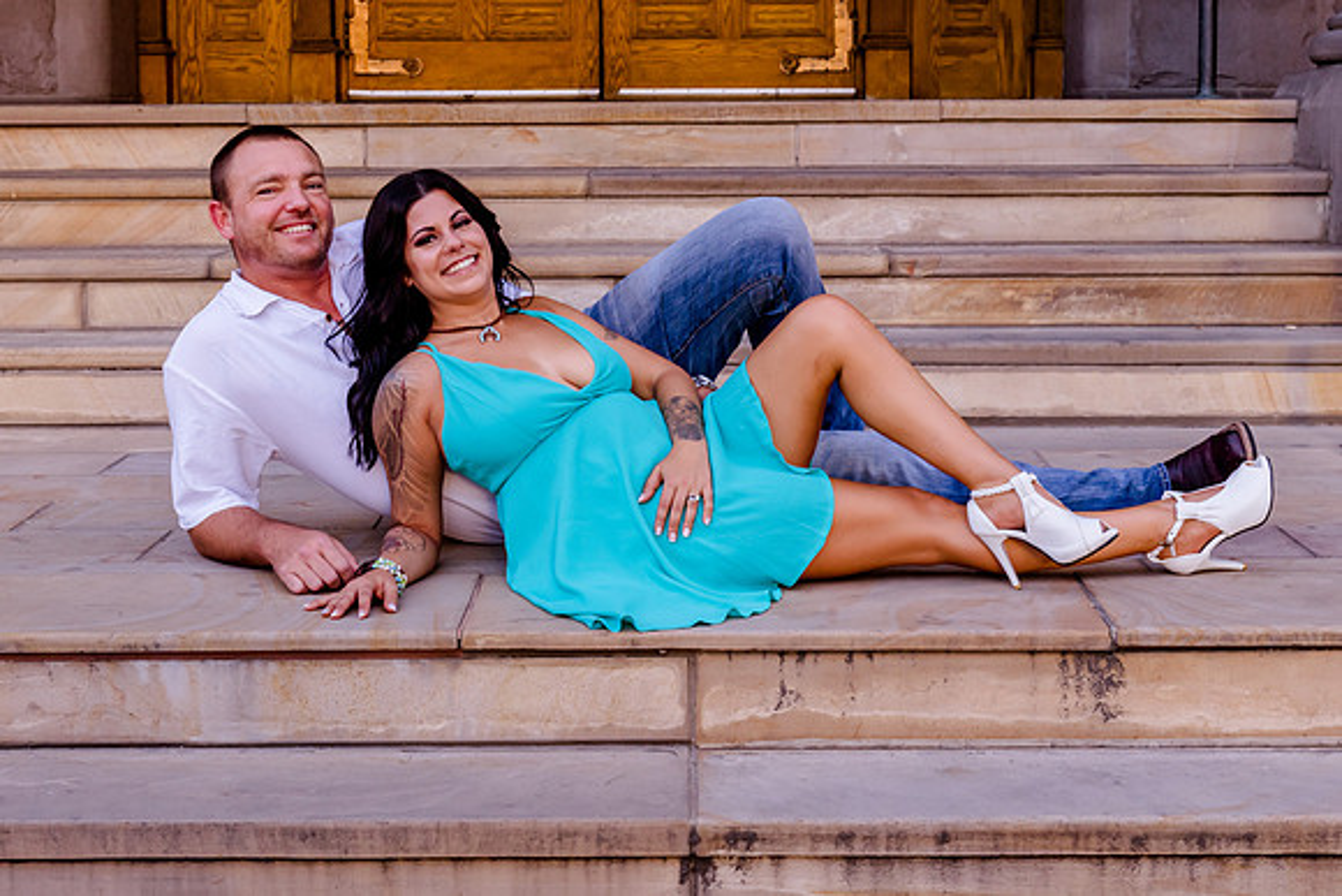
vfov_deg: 20.4
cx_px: 663
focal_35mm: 67
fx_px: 2486
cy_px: 342
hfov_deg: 30.2
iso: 640
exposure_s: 1/125
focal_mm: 52
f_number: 8
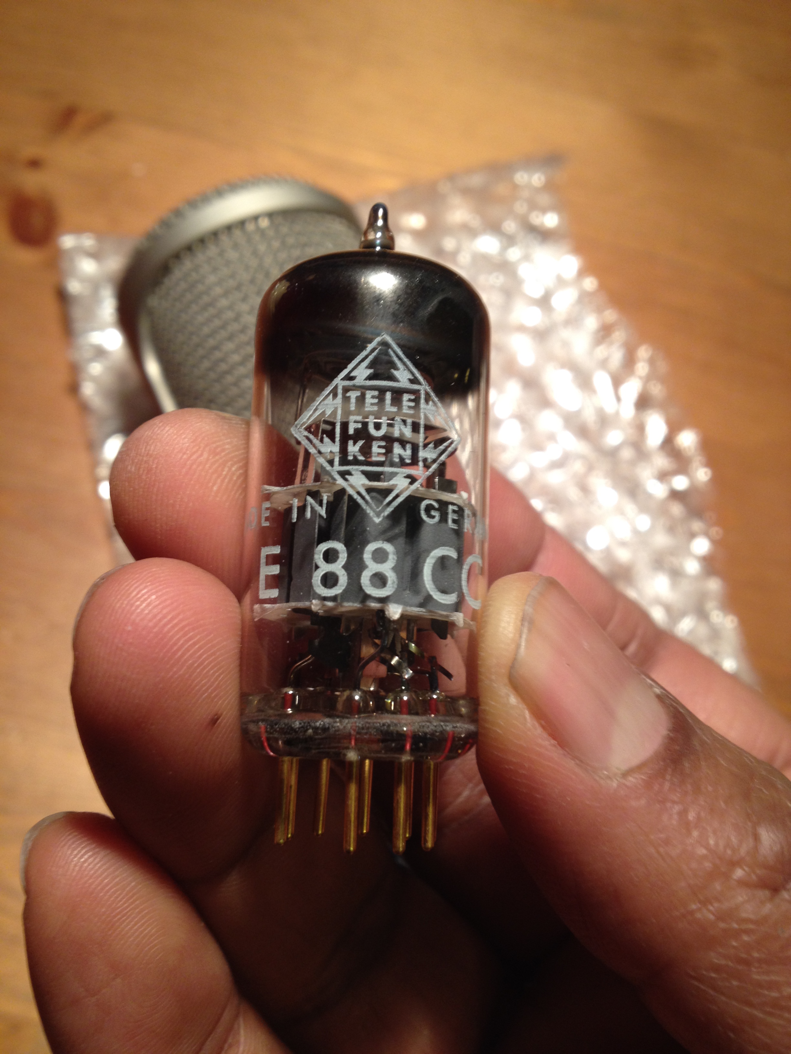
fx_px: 1066
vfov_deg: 52.6
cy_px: 527
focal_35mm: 35
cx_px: 396
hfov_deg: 40.7
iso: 80
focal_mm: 4.28
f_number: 2.4
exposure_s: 1/20
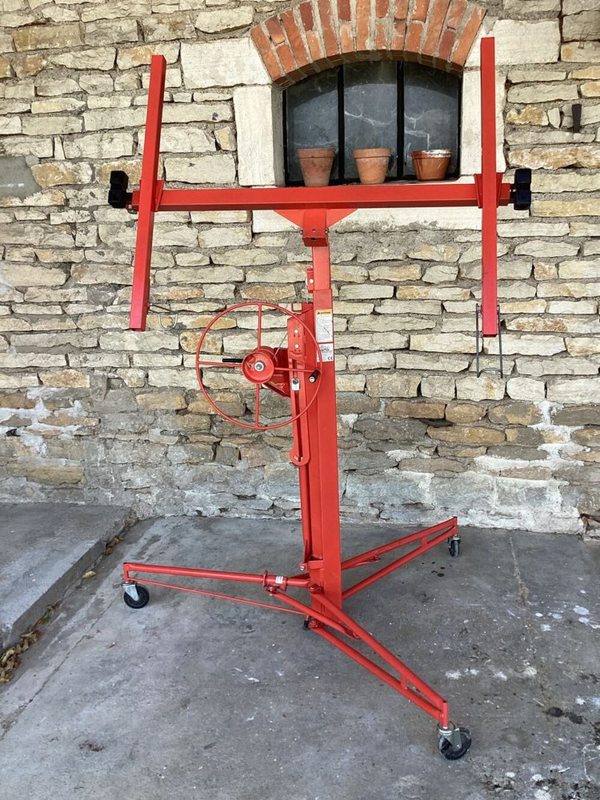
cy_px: 400
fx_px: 716
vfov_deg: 58.3
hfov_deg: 45.4
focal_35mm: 31
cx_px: 300
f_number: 2.4
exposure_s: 1/140
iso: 25
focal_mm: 3.3
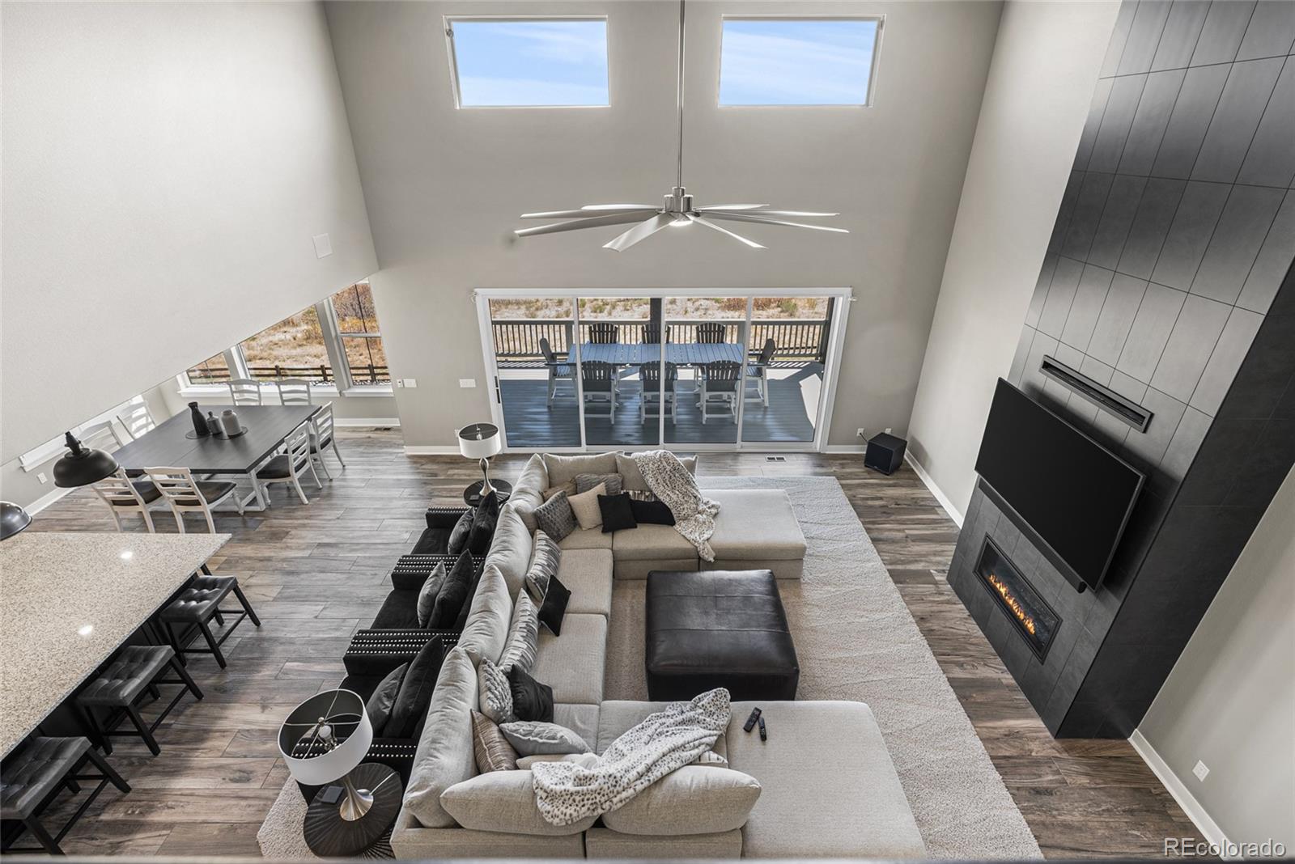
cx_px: 648
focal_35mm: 16
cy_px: 432
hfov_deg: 96.7
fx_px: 576
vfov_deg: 73.8
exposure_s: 1/2
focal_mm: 16
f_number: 8
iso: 200
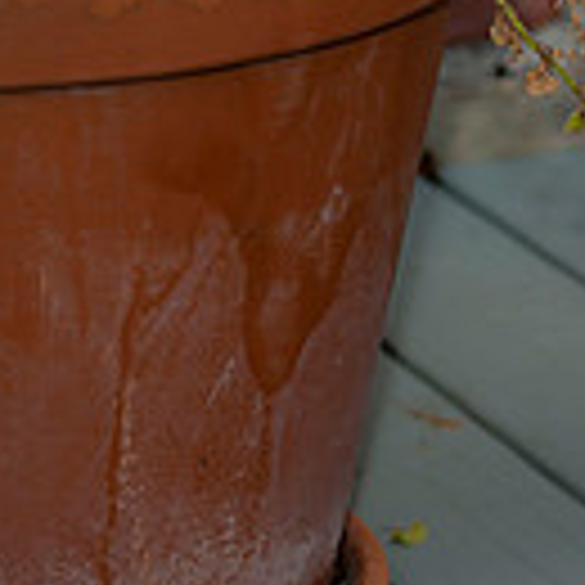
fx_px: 7074
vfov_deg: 4.7
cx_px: 675
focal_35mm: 370
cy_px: -54
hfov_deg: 4.7
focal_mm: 98
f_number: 3.2
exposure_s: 1/250
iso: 50
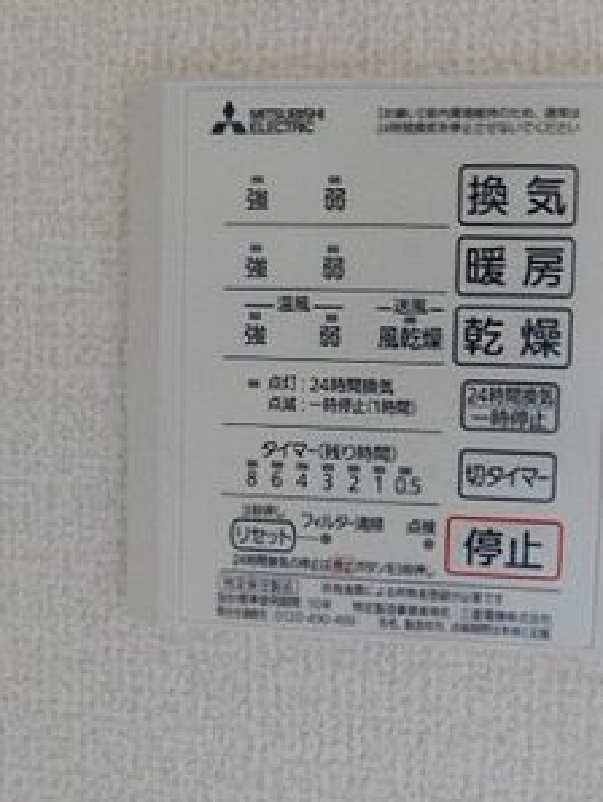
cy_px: 369
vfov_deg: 50.1
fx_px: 858
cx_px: 310
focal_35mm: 37
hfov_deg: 38.7
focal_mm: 4
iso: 400
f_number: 3
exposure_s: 1/13
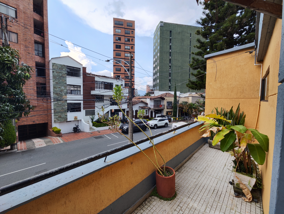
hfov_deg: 102.0
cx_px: 142
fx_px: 115
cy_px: 107
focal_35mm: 14
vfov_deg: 85.8
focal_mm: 2.16
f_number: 2.2
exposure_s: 1/120
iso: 50
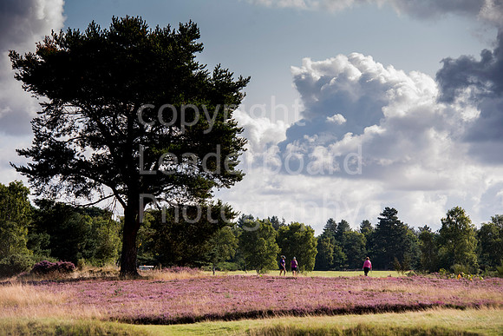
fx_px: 1956
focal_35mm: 140
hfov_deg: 14.7
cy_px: 168
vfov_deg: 9.8
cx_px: 252
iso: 800
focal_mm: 140
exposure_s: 1/2500
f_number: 5.6
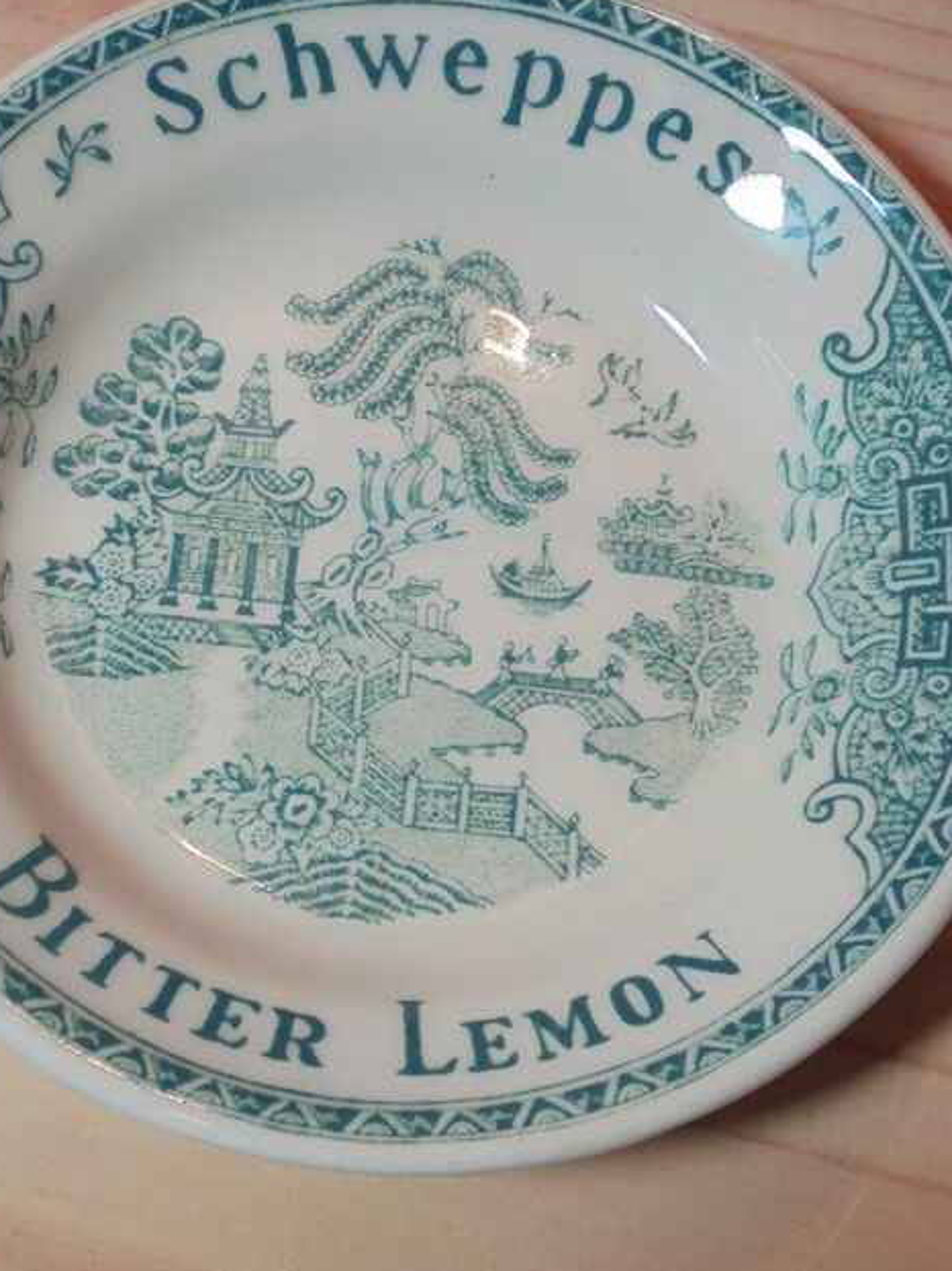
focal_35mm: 55
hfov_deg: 26.5
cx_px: 401
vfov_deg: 34.9
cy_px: 603
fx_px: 2018
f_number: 4.2
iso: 100
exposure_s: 1/30
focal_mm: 6.9
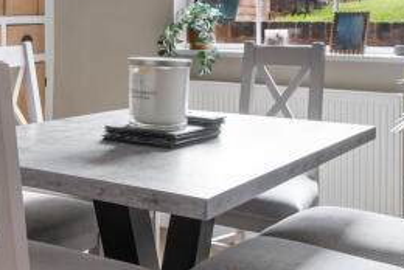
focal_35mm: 59
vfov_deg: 23.0
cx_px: -34
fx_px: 663
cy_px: 108
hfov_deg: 30.5
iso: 160
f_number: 8
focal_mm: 10
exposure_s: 1/2
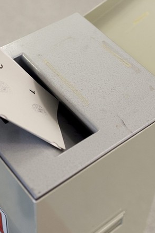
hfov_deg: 22.2
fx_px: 395
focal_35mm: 61
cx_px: 79
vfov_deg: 32.9
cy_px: 129
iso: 1600
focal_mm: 35
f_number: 2.2
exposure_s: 1/80
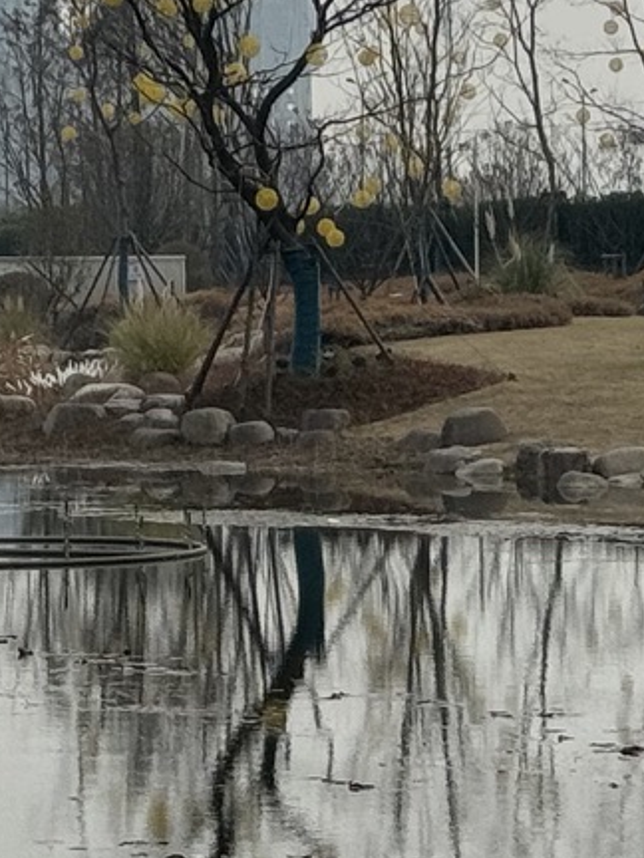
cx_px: 2
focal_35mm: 222
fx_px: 5507
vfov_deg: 8.9
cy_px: 87
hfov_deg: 6.7
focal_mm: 6.86
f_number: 1.78
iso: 64
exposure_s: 1/4310
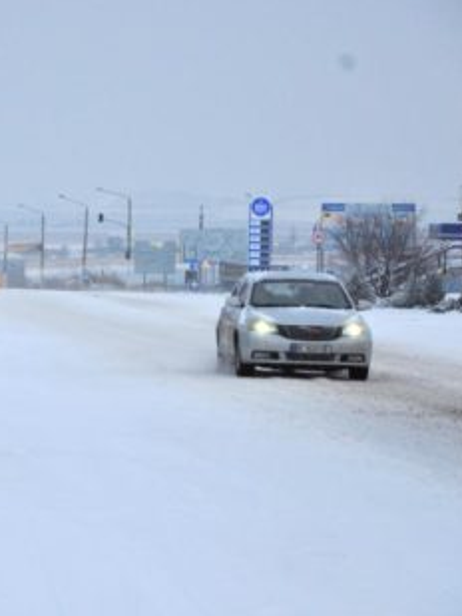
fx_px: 3592
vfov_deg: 9.8
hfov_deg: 7.3
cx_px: 48
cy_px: 307
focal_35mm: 202
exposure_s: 1/640
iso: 500
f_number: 5.6
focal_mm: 92
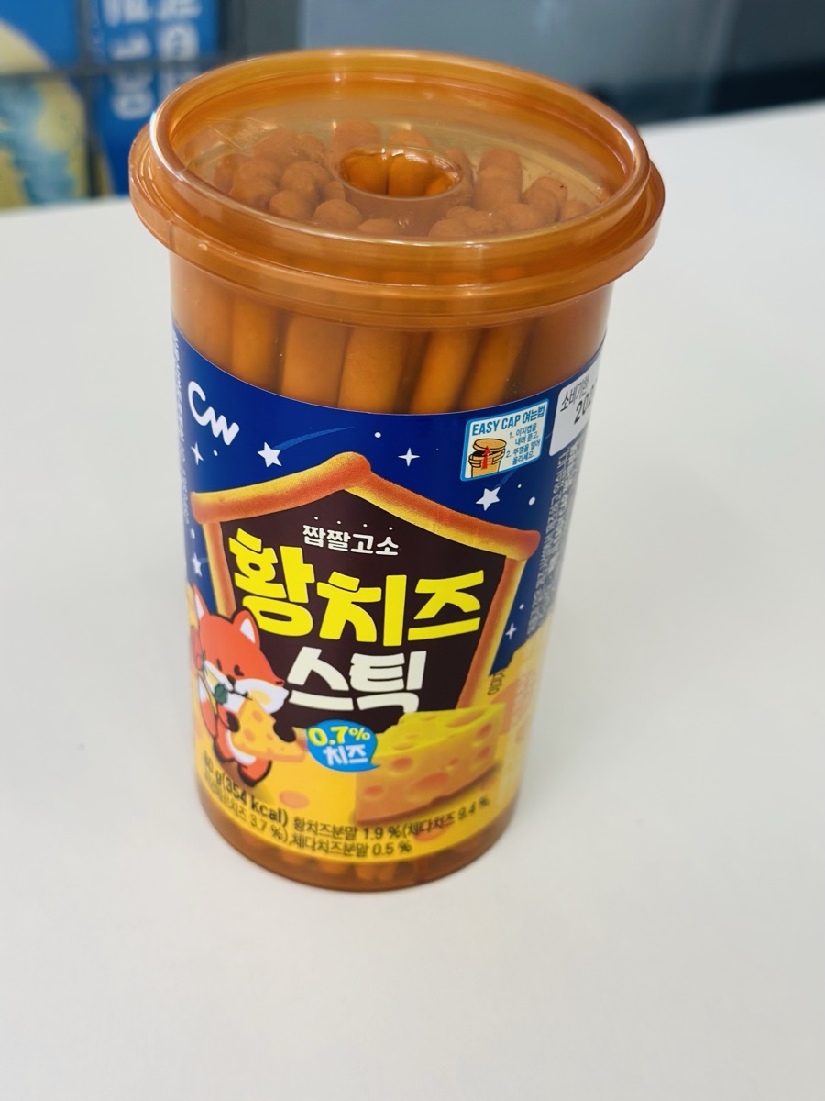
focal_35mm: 48
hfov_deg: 30.3
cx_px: 412
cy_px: 550
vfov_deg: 39.7
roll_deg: -4.6
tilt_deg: -35.2
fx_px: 1525
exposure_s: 1/120
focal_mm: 6.86
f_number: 1.78
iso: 125
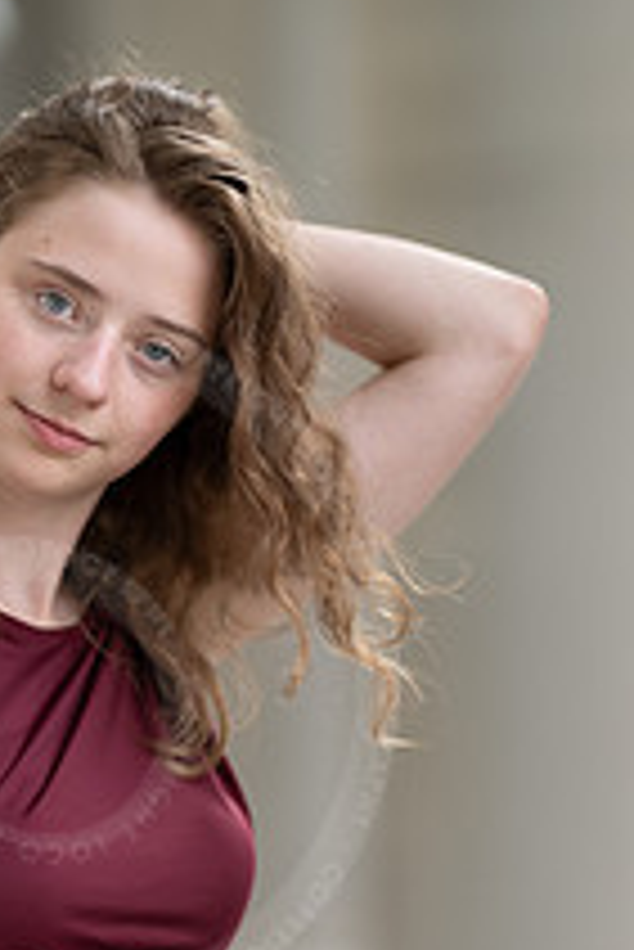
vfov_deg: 11.3
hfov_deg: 7.6
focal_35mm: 181
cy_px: 833
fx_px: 4773
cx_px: 90
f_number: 1.2
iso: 100
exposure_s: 1/640
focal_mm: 85
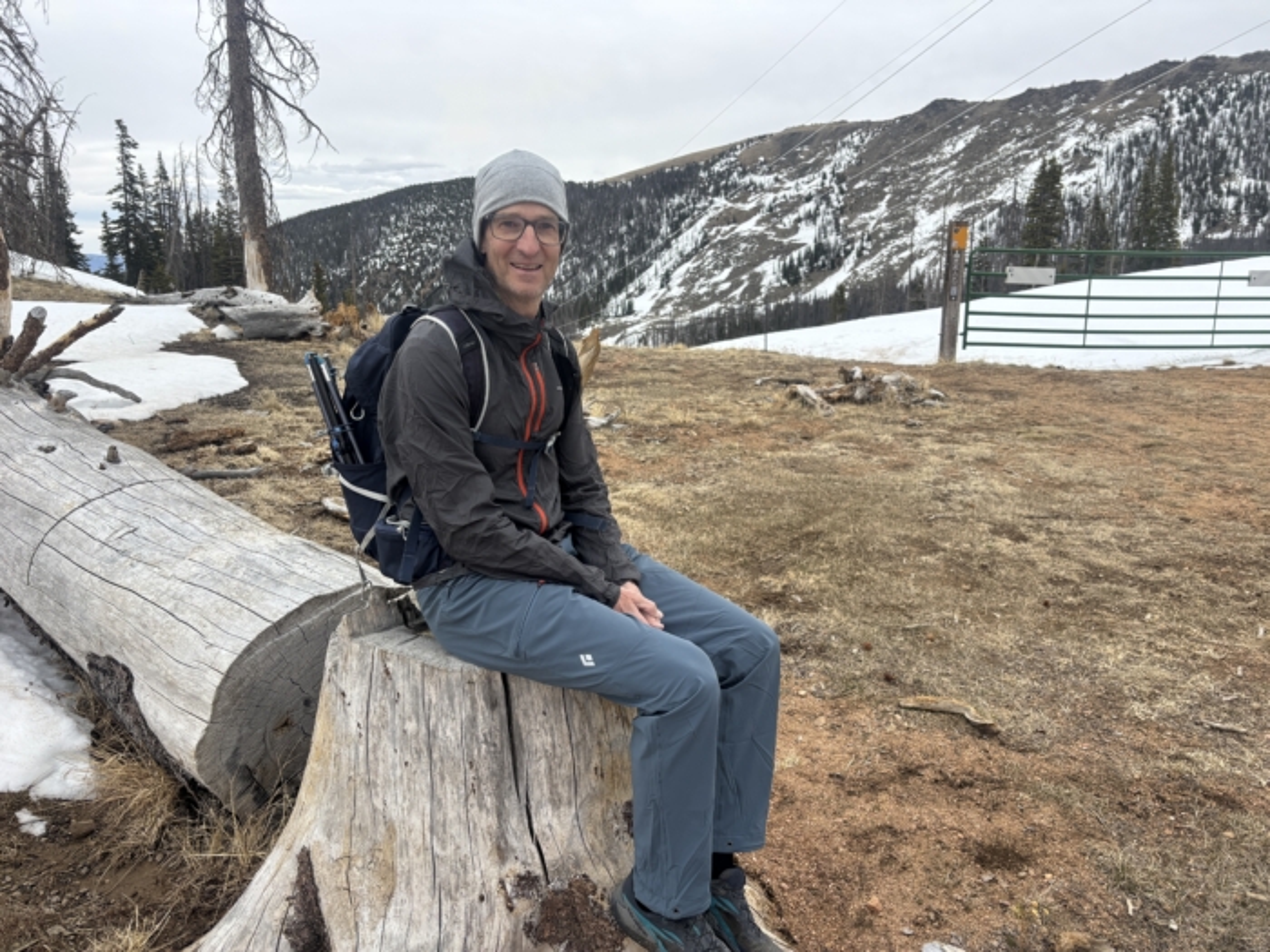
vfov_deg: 53.1
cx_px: 635
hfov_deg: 67.3
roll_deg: +0.4
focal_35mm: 26
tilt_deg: -14.2
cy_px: 476
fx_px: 954
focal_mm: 5.96
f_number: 1.6
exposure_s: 1/324
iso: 50
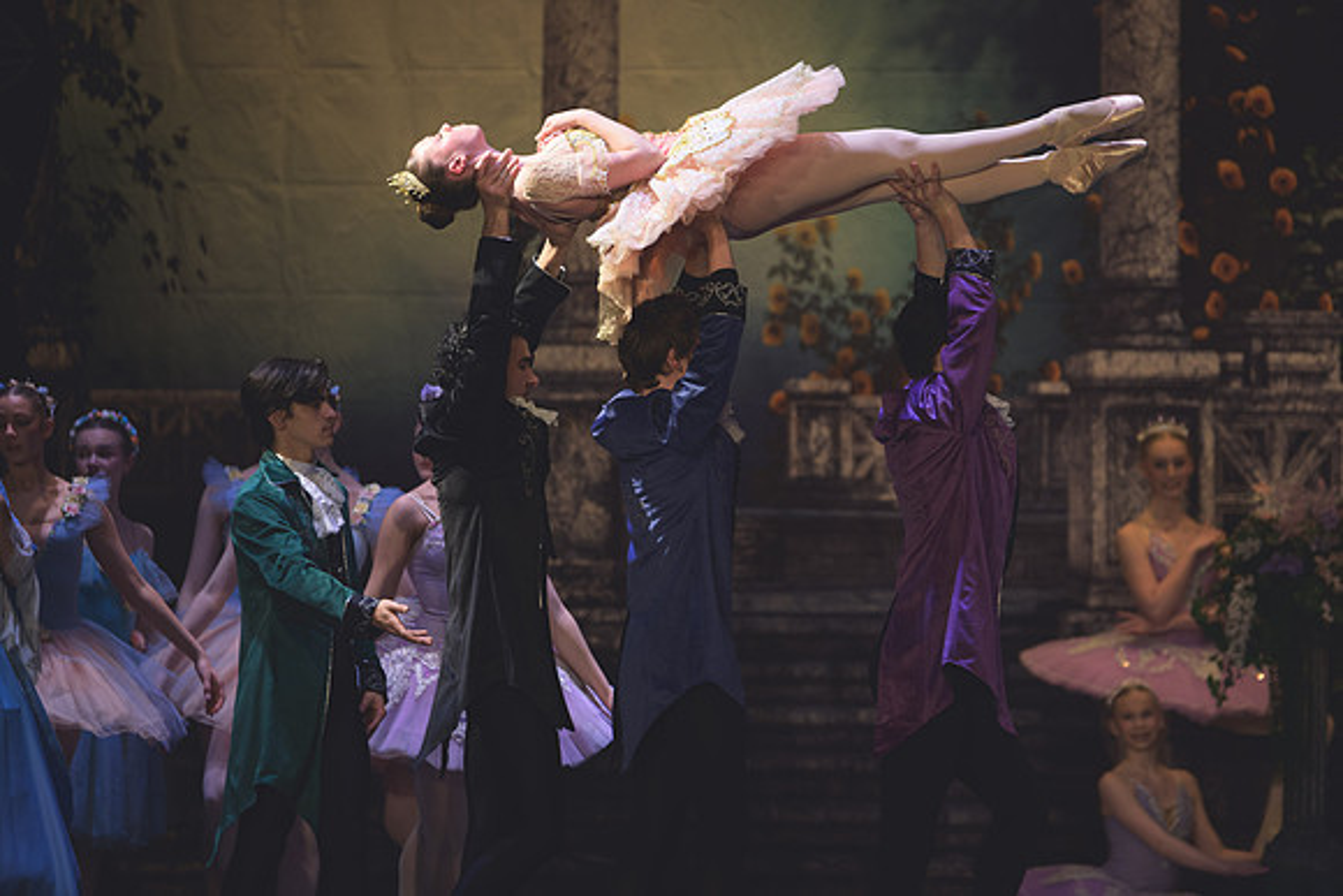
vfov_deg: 4.8
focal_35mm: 285
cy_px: 448
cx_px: 672
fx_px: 10640
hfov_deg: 7.2
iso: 1000
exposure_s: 1/320
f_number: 2.8
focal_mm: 190
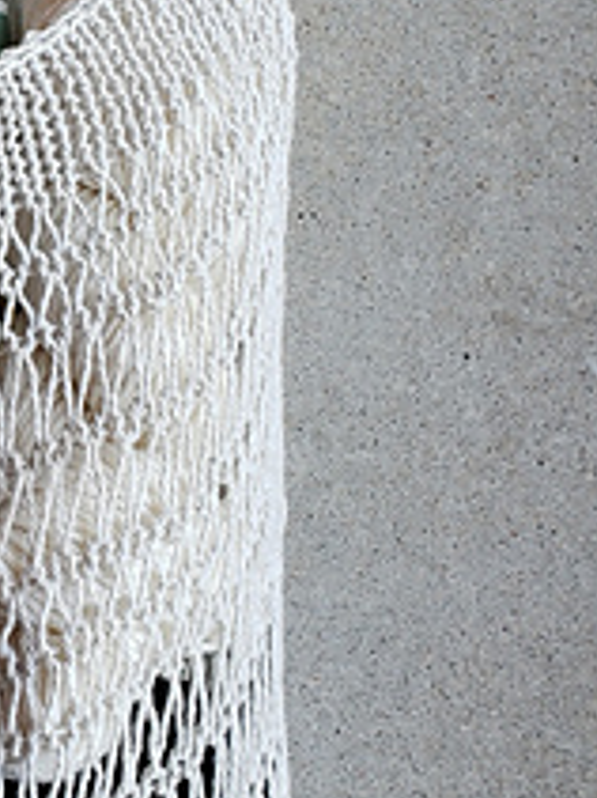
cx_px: -223
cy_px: 185
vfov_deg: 24.4
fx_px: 1818
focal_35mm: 79
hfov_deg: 17.3
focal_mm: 4.3
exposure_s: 1/60
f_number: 2.4
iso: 64
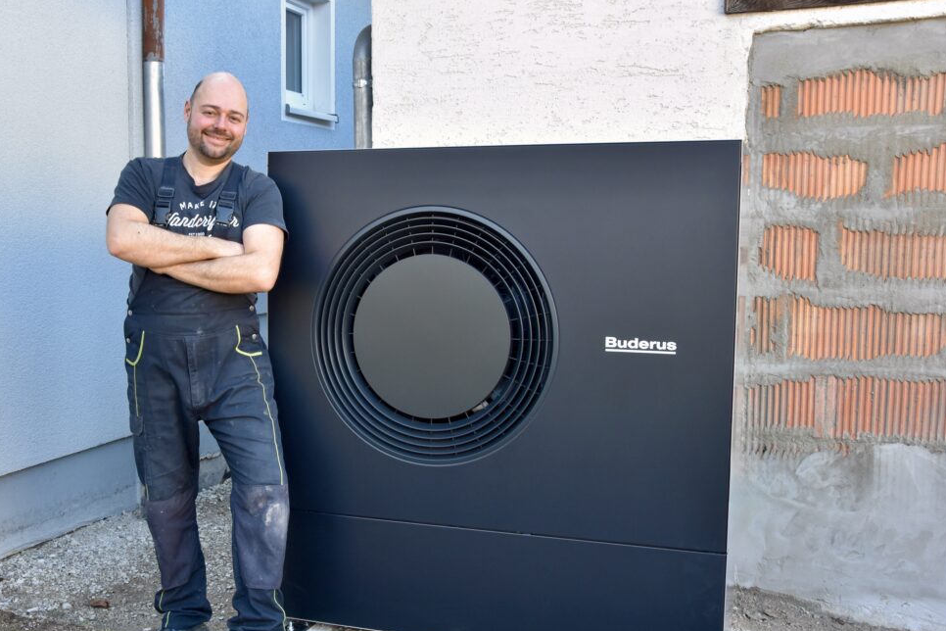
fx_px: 1077
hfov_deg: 47.1
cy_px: 343
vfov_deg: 32.6
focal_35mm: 41
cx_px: 364
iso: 400
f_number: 5.6
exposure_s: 1/125
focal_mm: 22
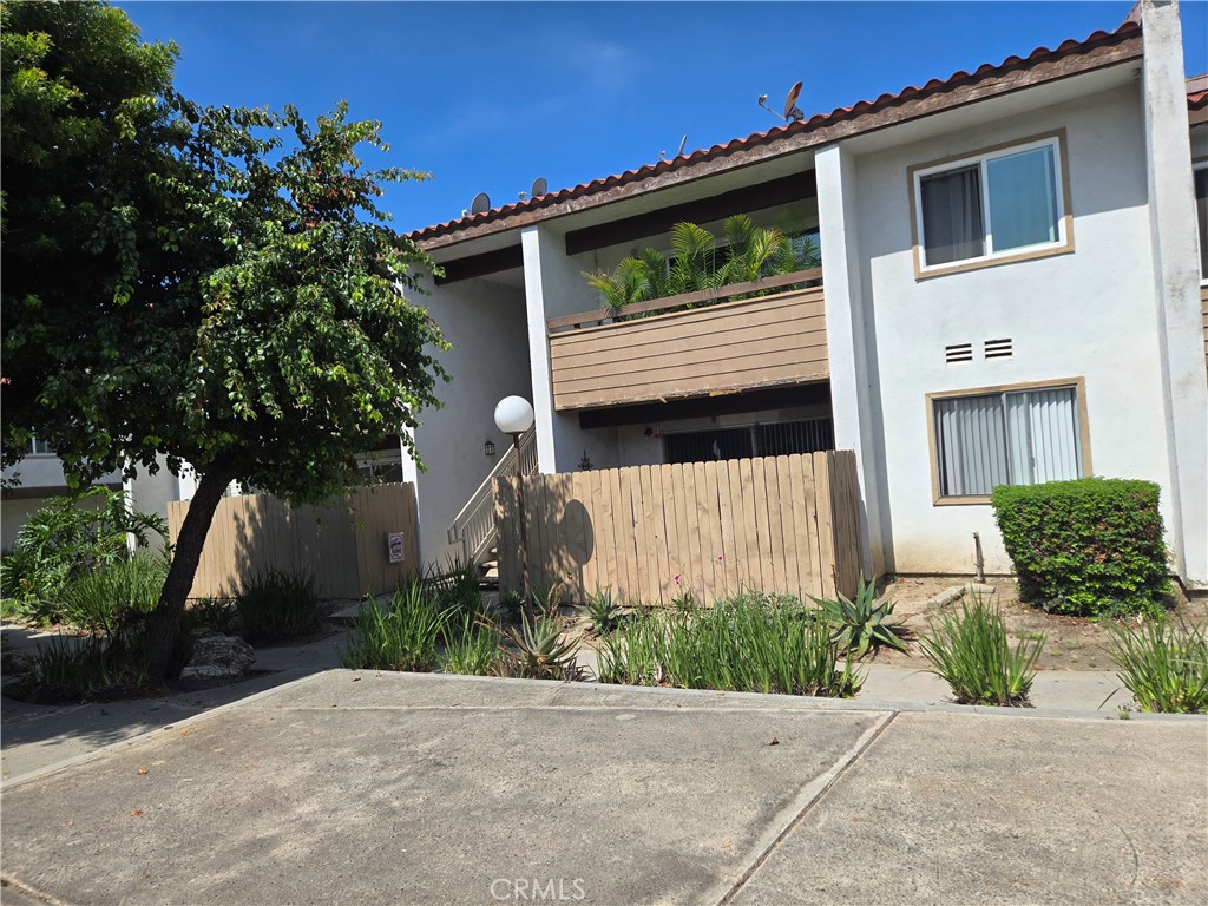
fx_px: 803
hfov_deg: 73.9
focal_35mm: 23
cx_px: 604
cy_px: 453
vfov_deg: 58.9
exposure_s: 1/2234
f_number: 1.8
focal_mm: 5.4
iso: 25
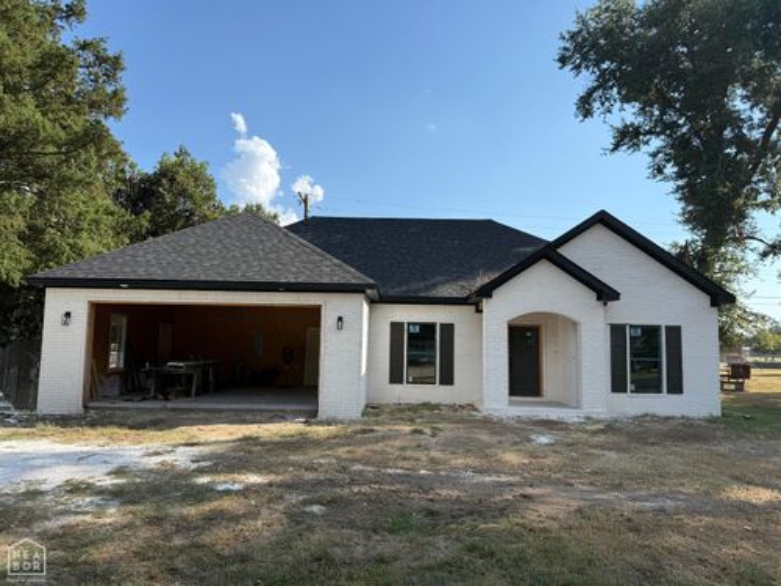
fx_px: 541
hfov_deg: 71.6
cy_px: 293
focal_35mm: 24
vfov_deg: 56.8
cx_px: 390
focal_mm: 6.76
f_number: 1.78
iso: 80
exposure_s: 1/3953
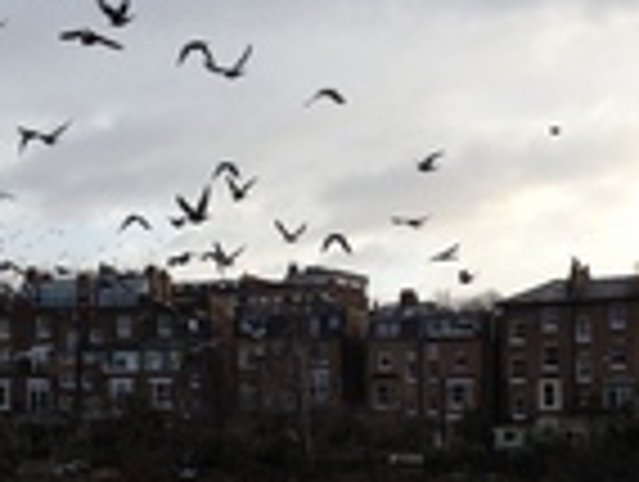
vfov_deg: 16.8
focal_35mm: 86
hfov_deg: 22.7
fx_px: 1590
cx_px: 342
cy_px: 491
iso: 64
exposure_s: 1/460
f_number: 2.4
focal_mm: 4.28
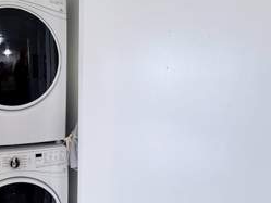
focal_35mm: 27
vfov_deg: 51.4
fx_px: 211
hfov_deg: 58.9
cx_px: 45
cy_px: 103
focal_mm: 2.22
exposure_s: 1/117
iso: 320
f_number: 2.2
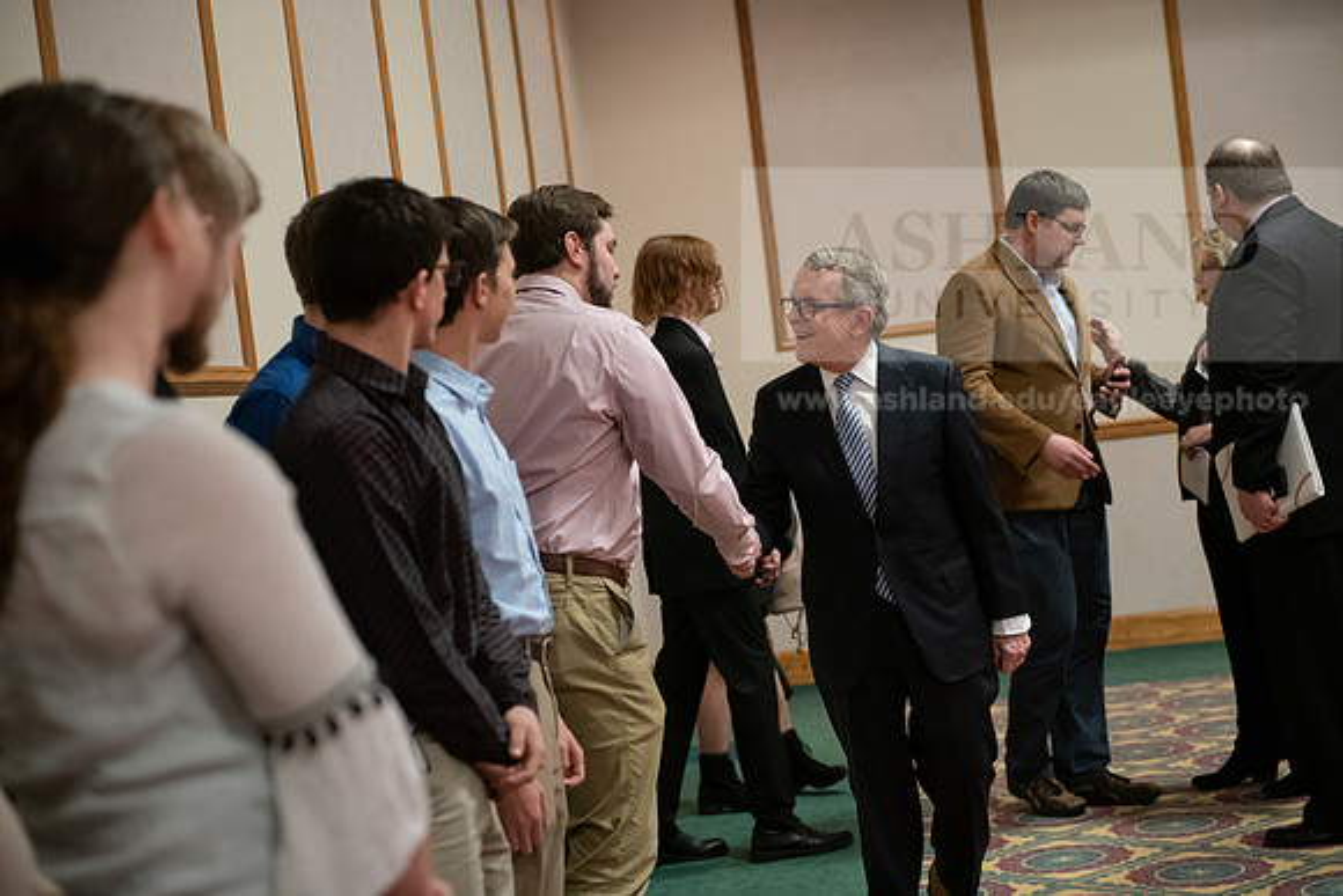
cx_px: 672
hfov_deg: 28.8
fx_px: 2612
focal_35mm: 70
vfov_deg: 19.5
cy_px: 448
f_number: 3.2
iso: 2500
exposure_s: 1/200
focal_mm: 70
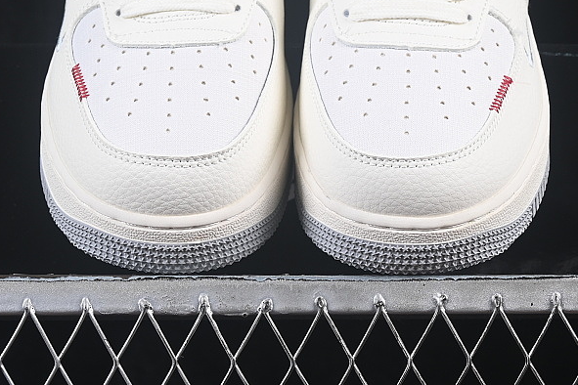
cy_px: 57
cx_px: 300
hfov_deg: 15.0
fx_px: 2199
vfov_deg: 10.0
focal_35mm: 137
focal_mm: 50
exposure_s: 1/80
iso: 160
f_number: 8
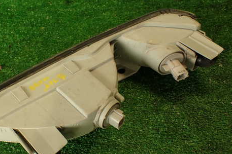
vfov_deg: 32.5
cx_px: 82
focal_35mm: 41
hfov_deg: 46.9
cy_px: 88
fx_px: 264
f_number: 2.3
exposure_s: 1/60
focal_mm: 5.4
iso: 200
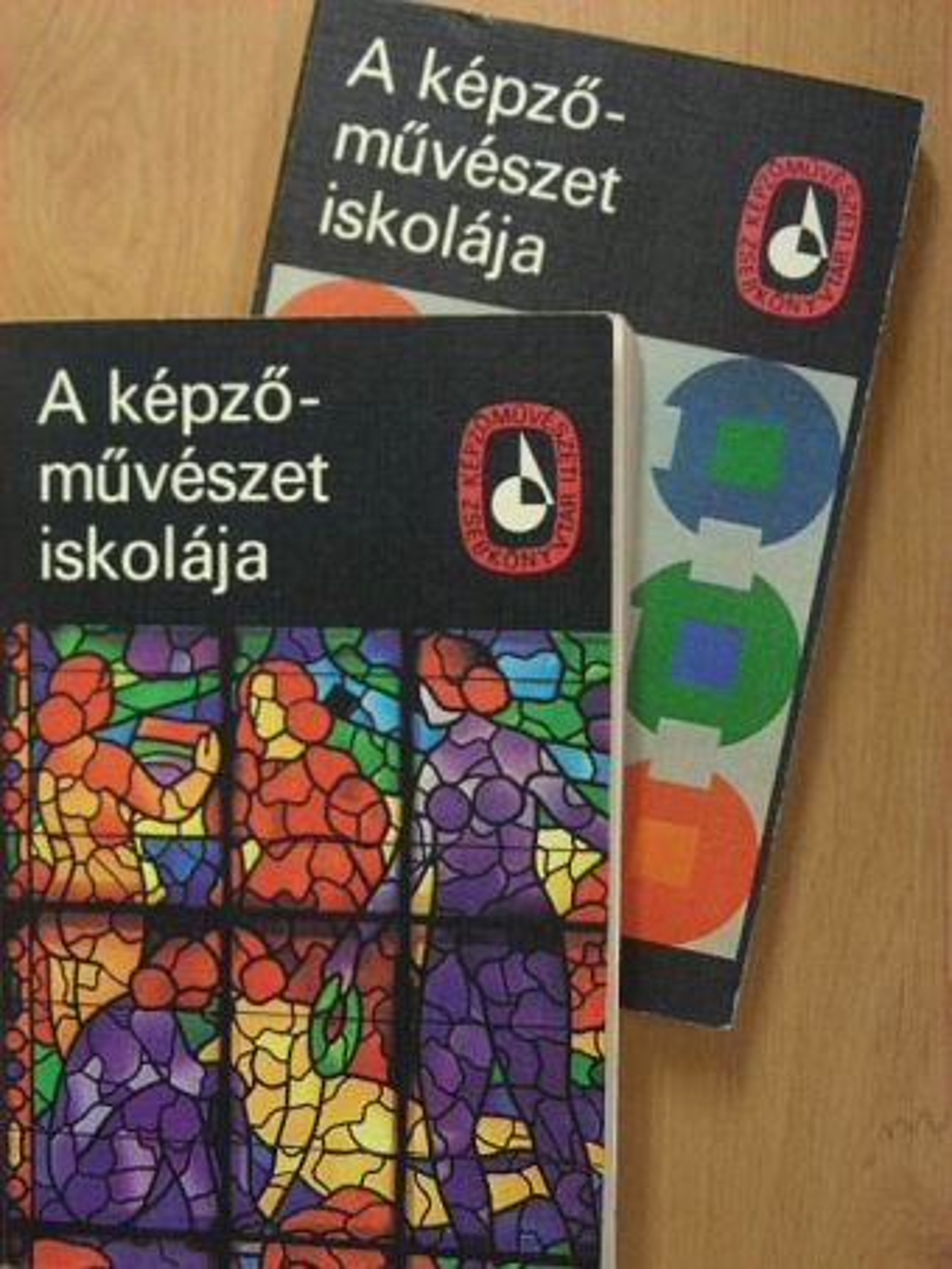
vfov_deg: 36.2
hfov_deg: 27.5
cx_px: 476
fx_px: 1943
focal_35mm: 53
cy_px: 634
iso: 97
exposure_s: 1/29.8
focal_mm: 8.8
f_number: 3.5
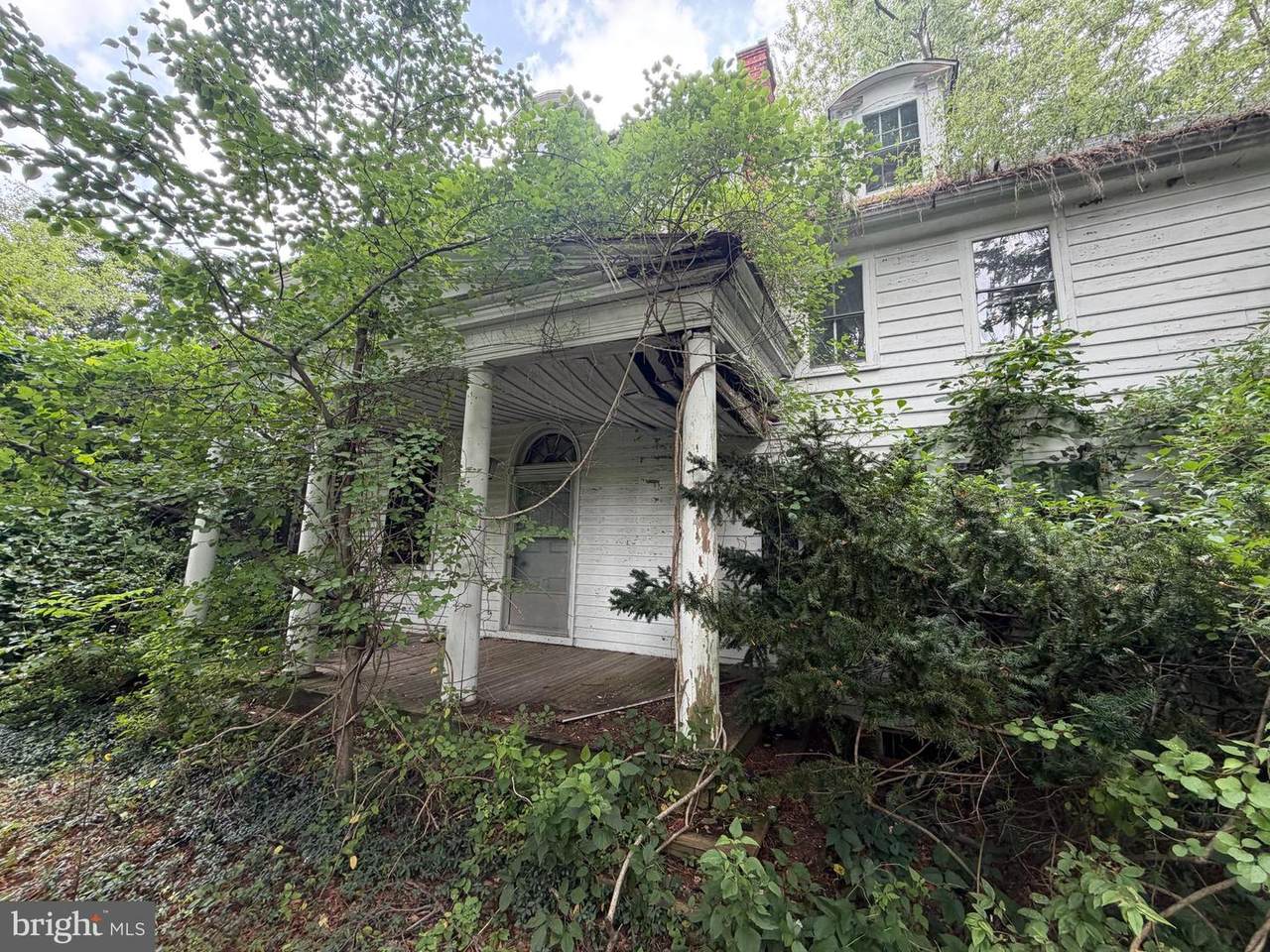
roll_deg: -1.5
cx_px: 635
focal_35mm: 14
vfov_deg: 85.7
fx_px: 514
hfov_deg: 102.1
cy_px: 476
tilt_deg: +10.0
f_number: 2.2
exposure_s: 1/121
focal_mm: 2.22
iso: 80
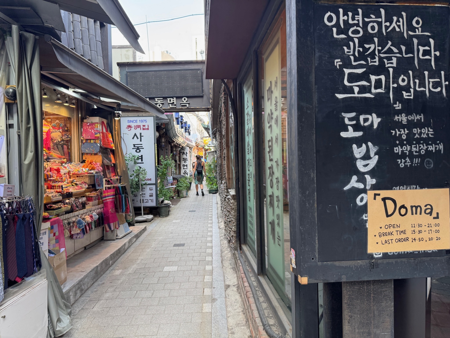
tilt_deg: +1.0
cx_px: 225
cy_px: 169
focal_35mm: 24
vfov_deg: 56.8
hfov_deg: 71.6
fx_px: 312
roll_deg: +2.8
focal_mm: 6.76
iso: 80
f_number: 1.78
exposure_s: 1/120
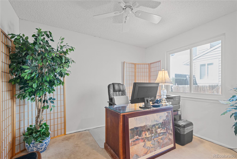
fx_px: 99
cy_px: 80
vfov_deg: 77.4
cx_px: 118
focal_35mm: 15
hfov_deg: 100.3
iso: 200
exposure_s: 1/3
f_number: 3.5
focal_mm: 10
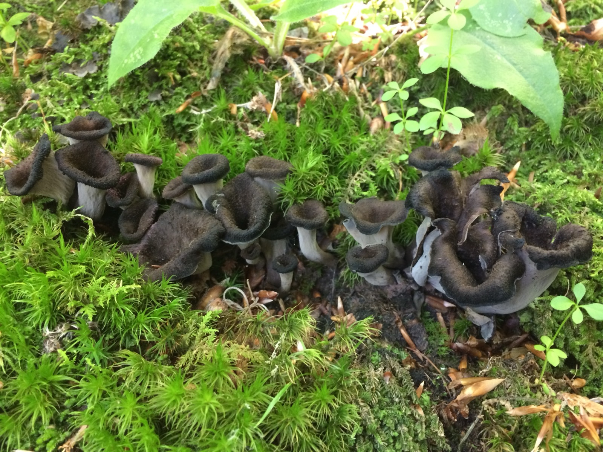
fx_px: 505
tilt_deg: -20.3
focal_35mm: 29
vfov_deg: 48.2
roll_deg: +2.3
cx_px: 302
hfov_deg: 61.7
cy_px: 226
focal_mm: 4.15
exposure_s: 1/20
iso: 250
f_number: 2.2
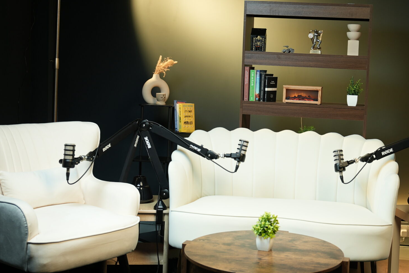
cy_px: 122
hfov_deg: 32.5
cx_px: 283
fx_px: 693
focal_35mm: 61
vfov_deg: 22.3
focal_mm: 35
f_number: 2.8
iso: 250
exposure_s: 1/50
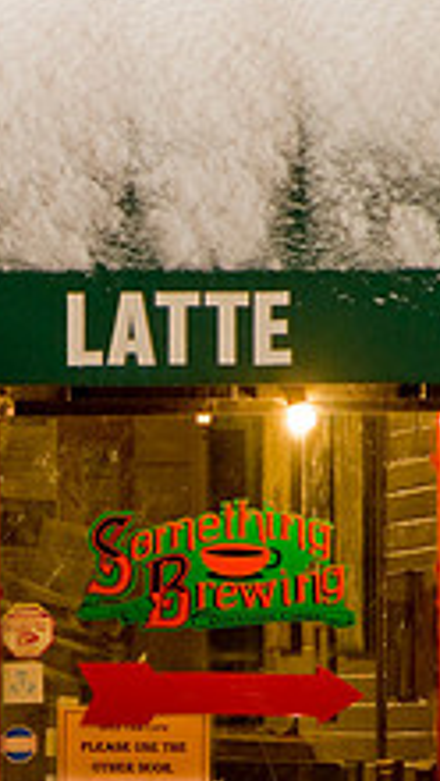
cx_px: -188
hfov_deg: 2.0
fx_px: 12434
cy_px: 664
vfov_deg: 3.6
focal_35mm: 600
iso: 100
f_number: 9
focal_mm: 145
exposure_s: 2.5
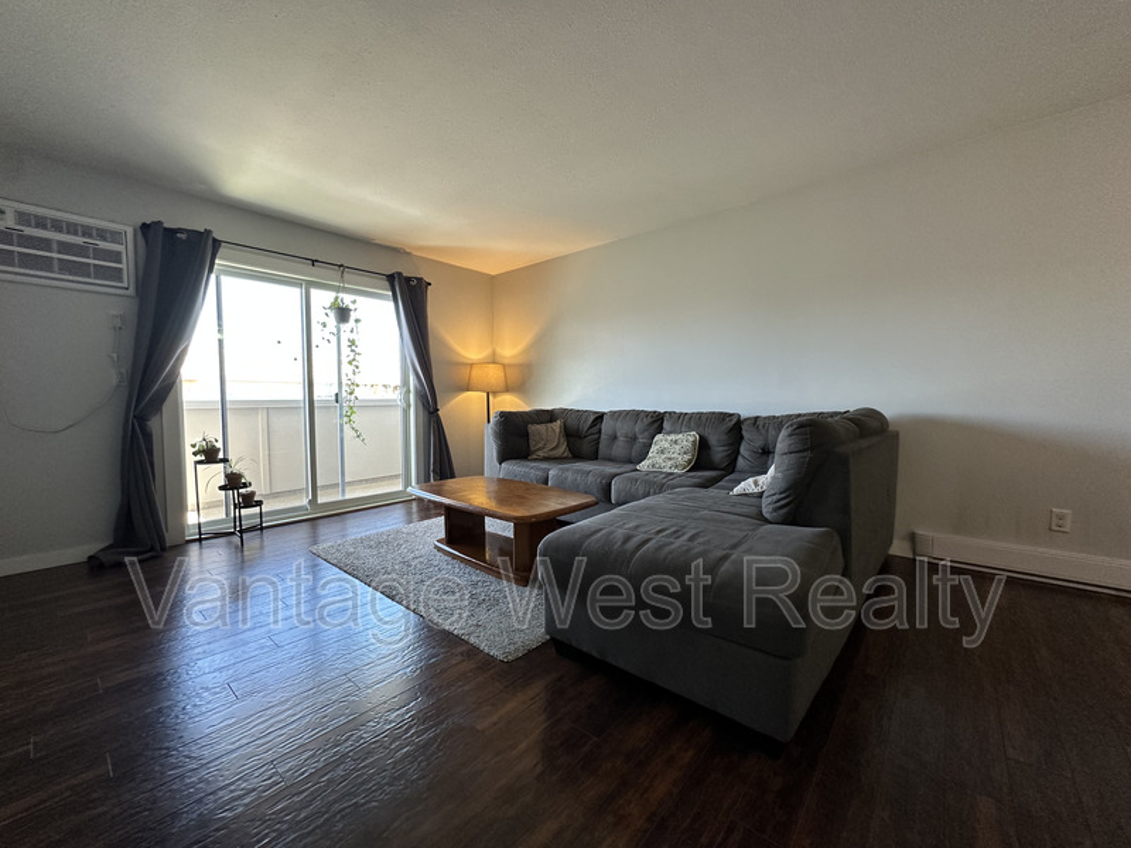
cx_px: 566
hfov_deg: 102.1
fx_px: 457
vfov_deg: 85.7
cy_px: 424
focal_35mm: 14
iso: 200
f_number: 2.2
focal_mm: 2.22
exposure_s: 1/120
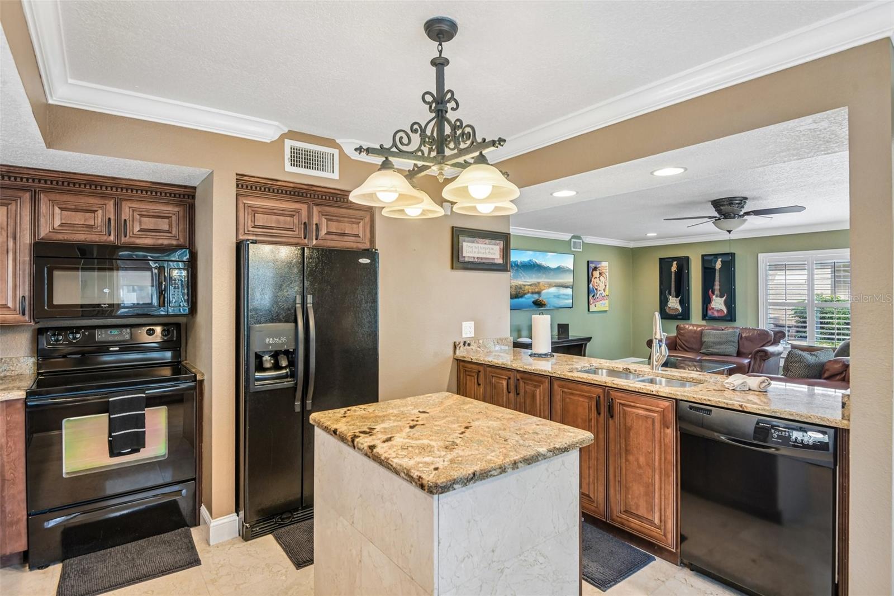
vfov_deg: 67.4
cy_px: 298
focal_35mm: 18
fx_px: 447
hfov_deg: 90.0
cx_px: 447
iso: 400
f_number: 8
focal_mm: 18
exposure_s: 1/6
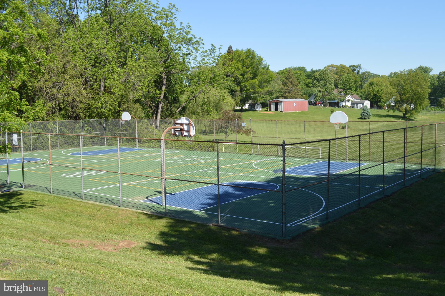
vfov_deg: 36.8
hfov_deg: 53.2
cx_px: 222
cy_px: 148
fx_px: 445
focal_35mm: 36
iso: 100
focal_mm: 24
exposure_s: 1/200
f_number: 7.1
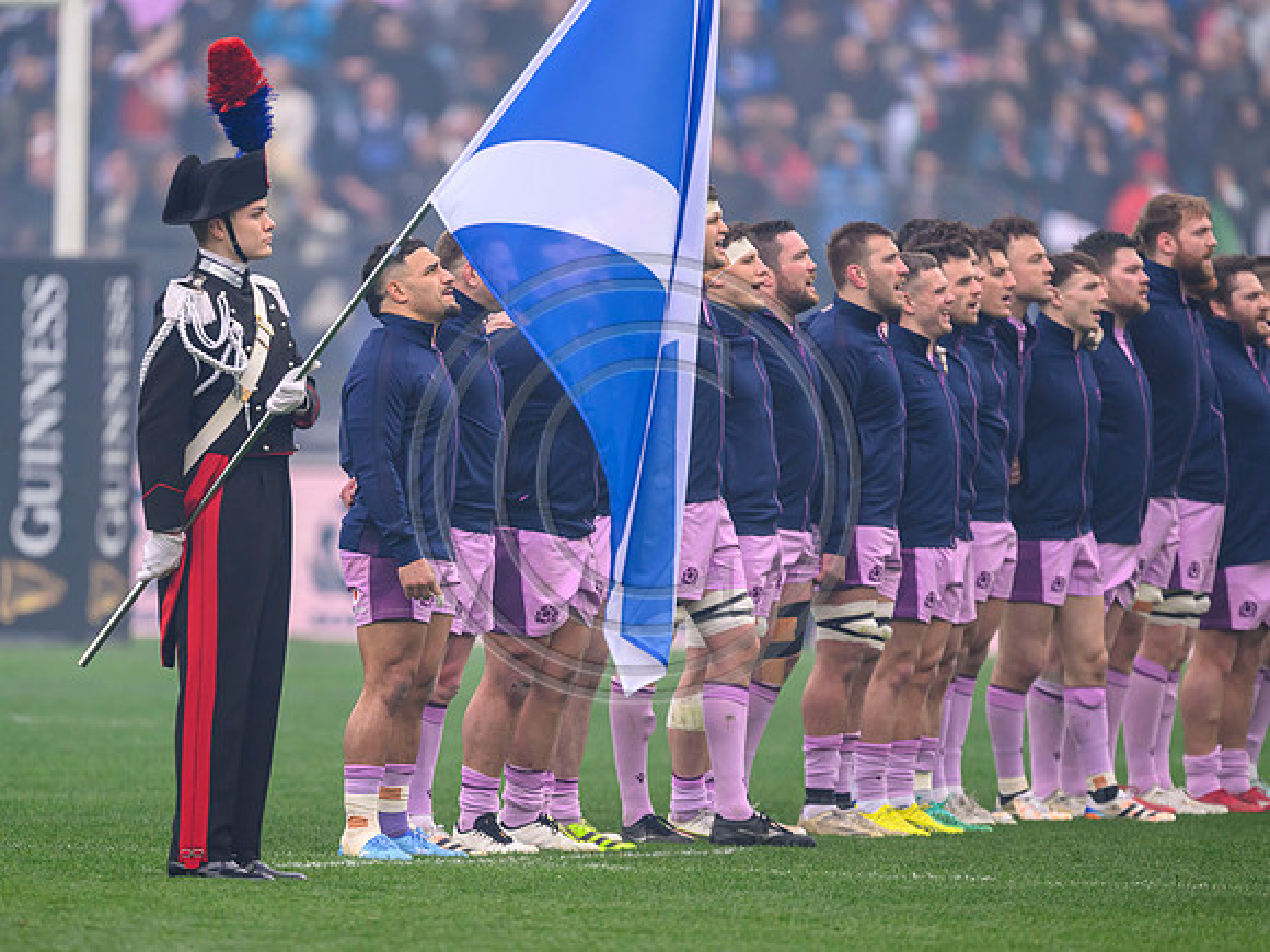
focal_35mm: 681
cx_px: 483
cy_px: 519
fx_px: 24984
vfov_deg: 2.2
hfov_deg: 2.9
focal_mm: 560
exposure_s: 1/1250
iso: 1250
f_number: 4
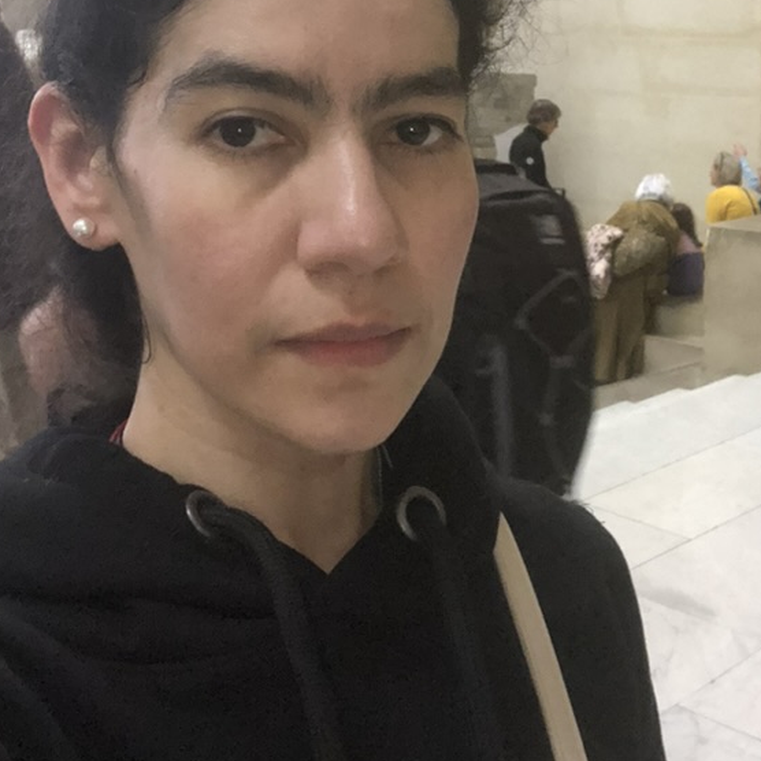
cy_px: 153
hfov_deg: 32.7
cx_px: 442
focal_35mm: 52
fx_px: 1293
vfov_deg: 31.9
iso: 320
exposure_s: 1/60
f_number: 2.2
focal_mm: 2.87
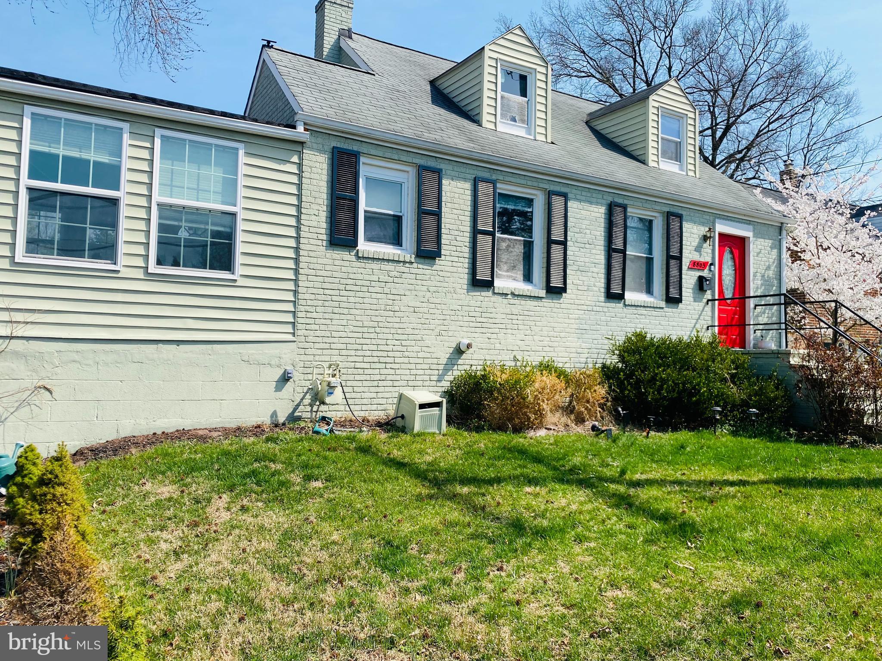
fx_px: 662
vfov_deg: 53.1
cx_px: 441
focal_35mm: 26
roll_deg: -2.1
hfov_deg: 67.3
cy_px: 330
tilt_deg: +1.7
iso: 32
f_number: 1.8
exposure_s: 1/2688
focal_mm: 4.25
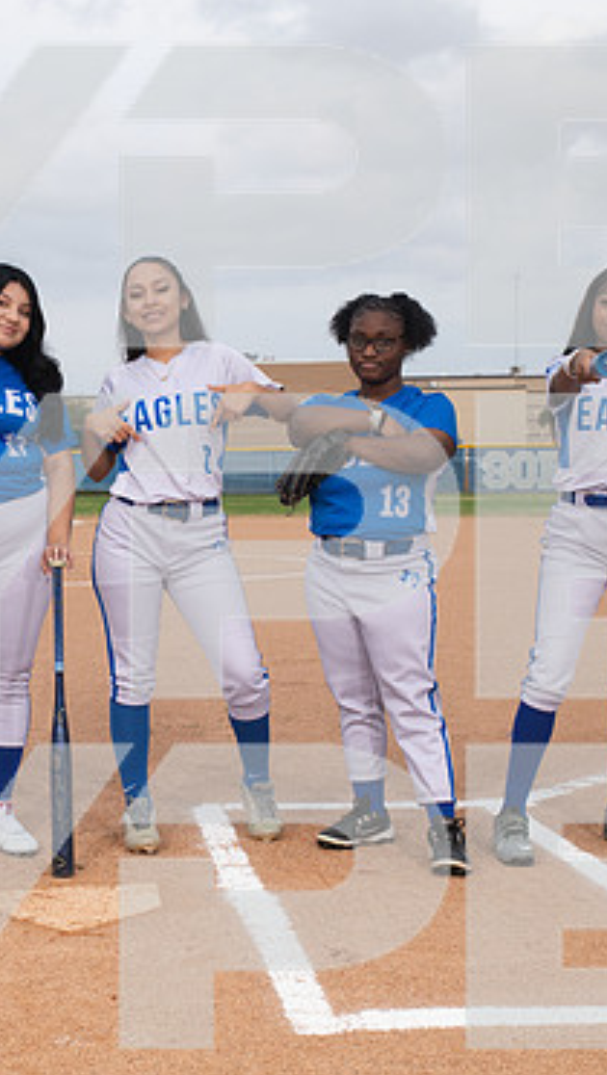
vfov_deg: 33.8
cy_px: 548
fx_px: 1769
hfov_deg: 19.2
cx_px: 72
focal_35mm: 62
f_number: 6.3
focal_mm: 38
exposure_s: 1/400
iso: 200
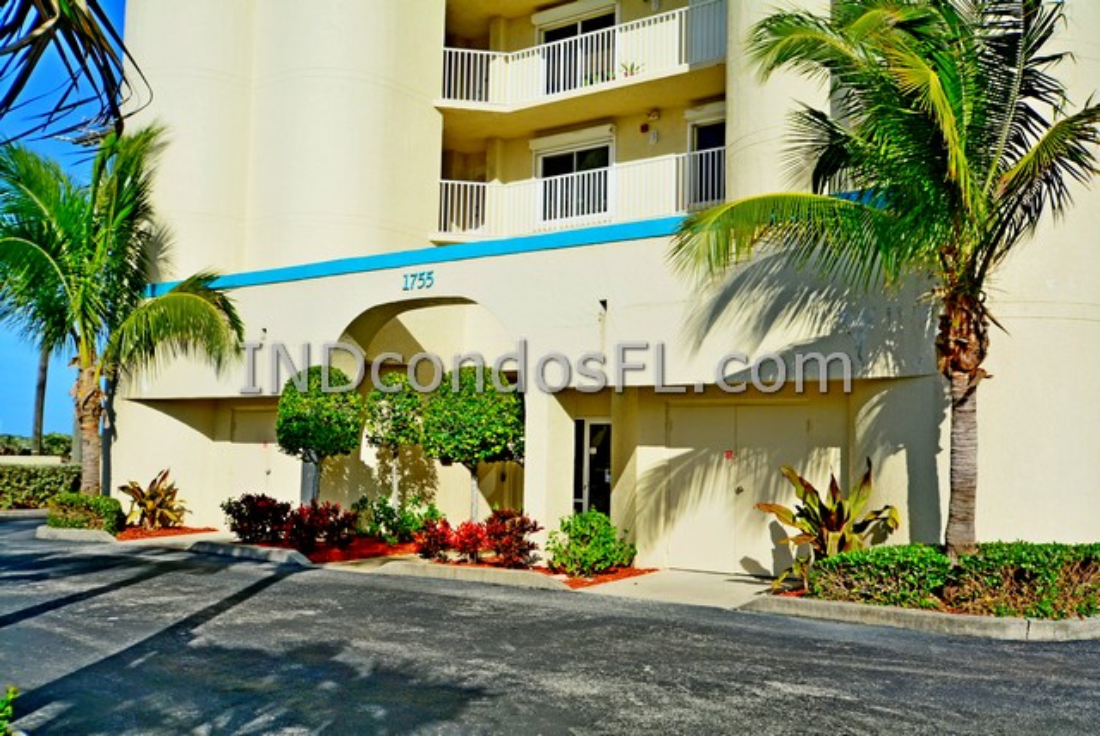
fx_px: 1009
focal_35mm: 33
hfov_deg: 57.2
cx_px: 550
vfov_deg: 40.0
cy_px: 368
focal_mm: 22
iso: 100
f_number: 9
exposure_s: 1/320
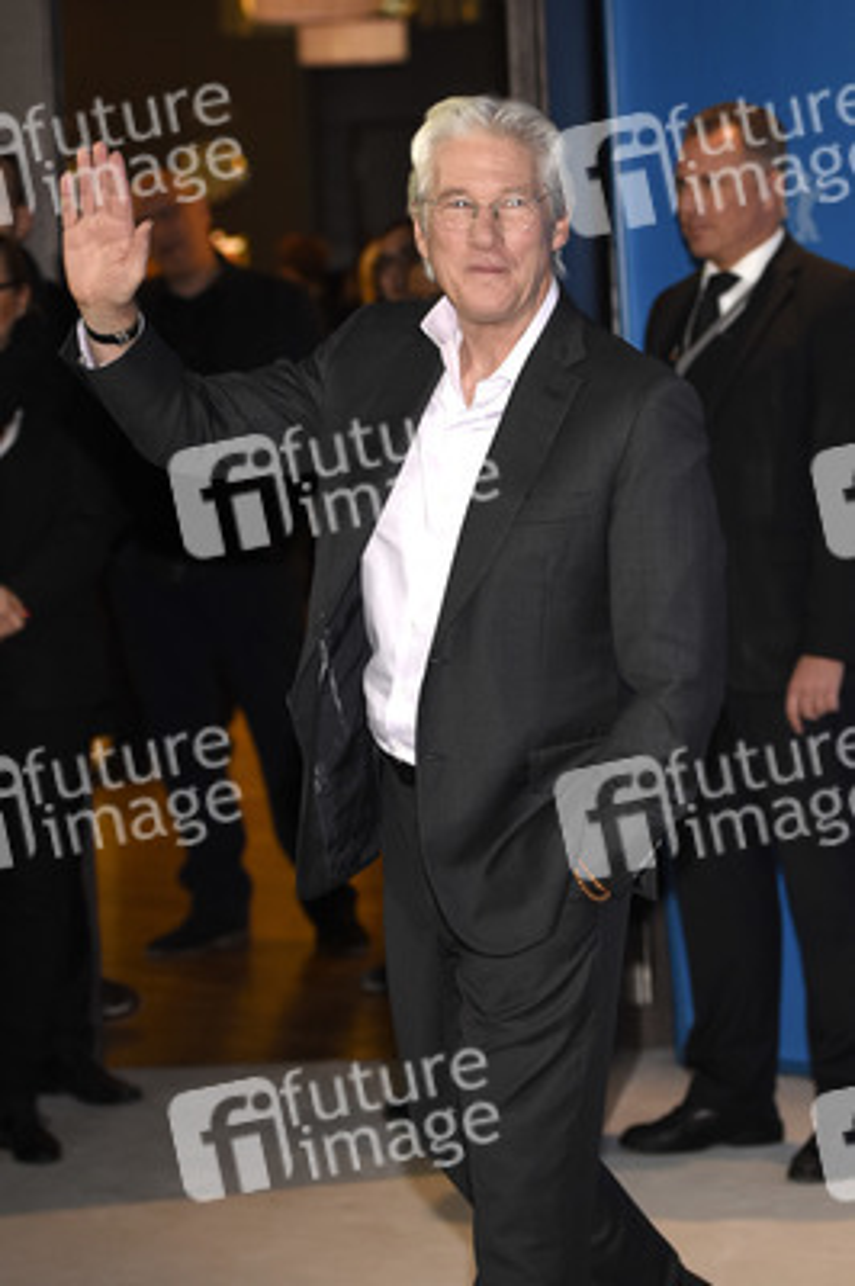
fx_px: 4389
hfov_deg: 11.1
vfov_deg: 16.7
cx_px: 428
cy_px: 643
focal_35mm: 123
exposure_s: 1/320
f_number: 3.5
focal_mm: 82
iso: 640
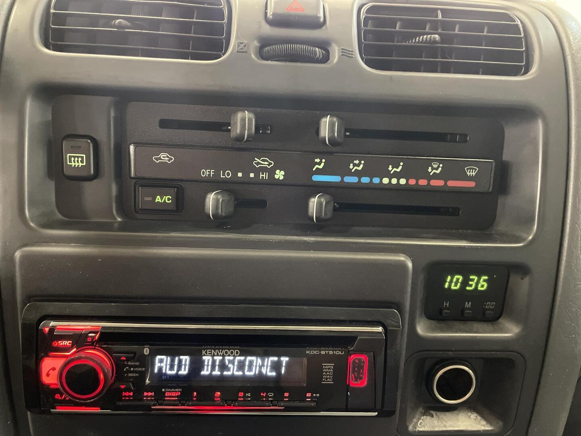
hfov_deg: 67.3
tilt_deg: -24.9
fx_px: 436
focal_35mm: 26
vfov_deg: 53.1
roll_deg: -3.9
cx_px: 290
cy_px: 218
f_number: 1.6
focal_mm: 4.2
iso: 640
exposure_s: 1/25
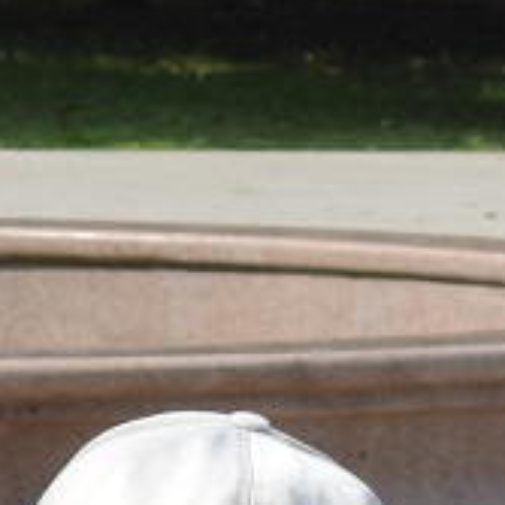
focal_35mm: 577
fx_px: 9523
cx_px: -937
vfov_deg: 3.0
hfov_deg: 3.0
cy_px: -82
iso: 100
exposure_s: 1/200
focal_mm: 42
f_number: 11
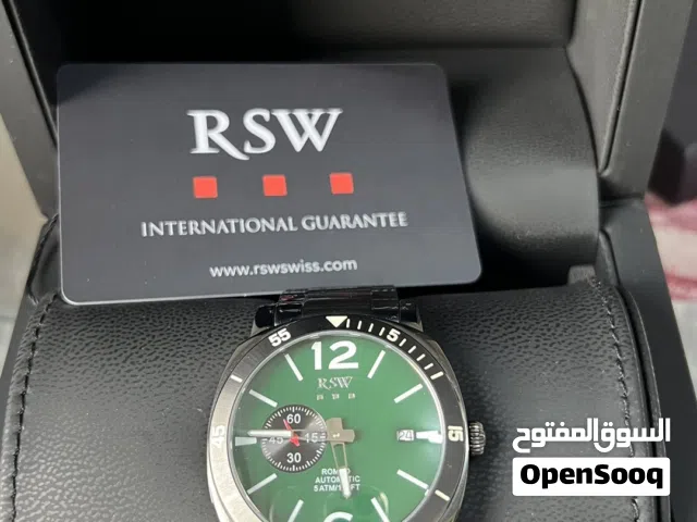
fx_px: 524
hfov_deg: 67.3
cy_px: 261
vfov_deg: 53.1
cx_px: 348
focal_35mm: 26
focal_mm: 5.7
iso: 250
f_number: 1.5
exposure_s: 1/50
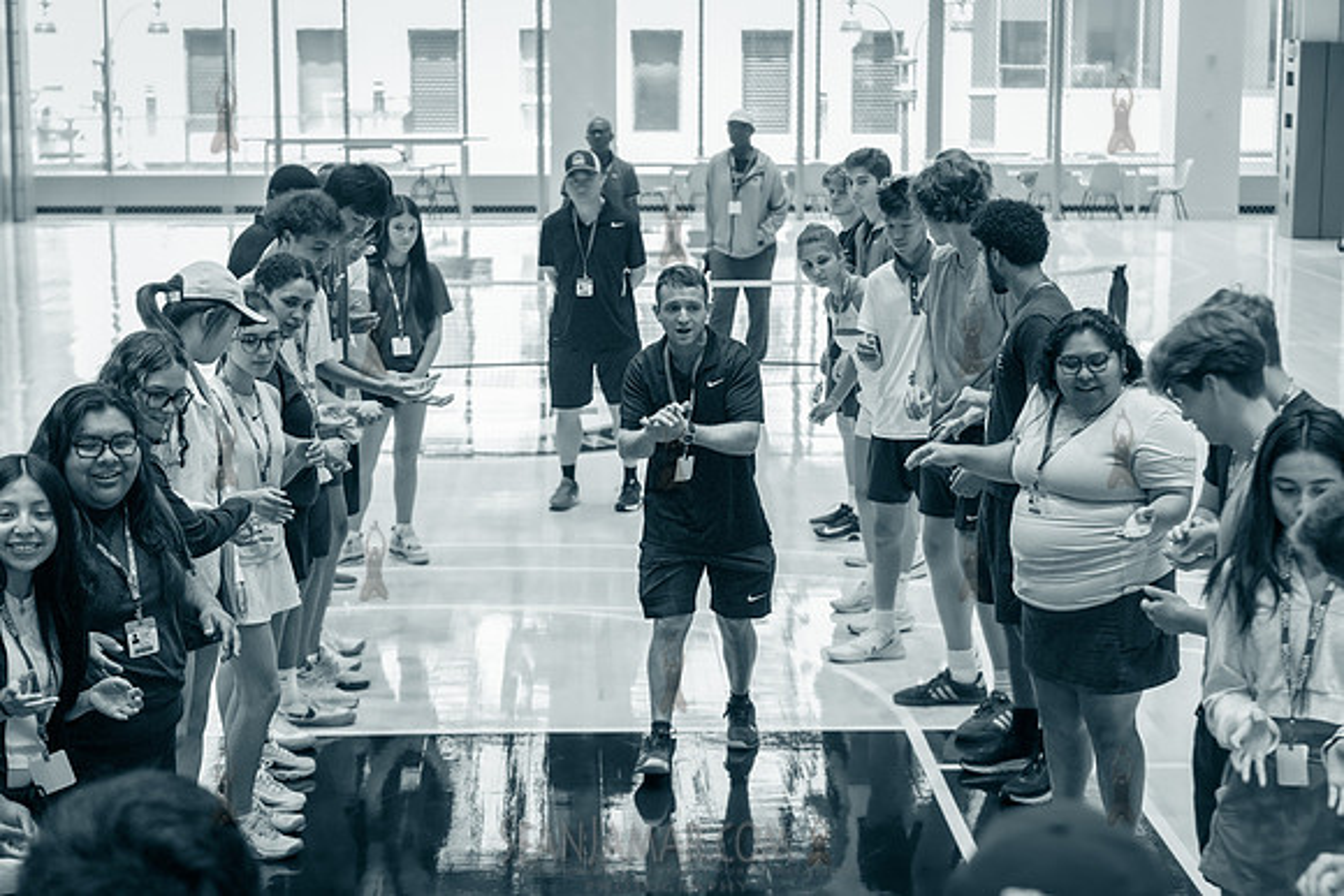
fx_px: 2467
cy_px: 448
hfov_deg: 30.5
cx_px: 672
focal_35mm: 66
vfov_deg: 20.6
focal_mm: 66
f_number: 4
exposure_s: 1/500
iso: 5000
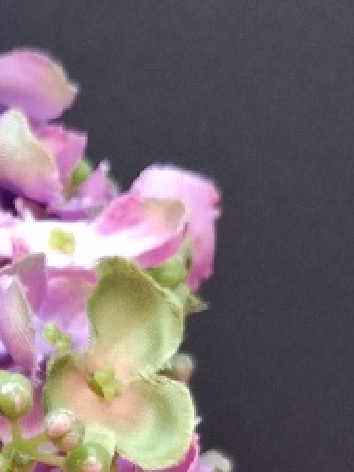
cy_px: 709
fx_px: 1798
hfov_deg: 10.7
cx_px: -221
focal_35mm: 132
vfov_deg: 14.0
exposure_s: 1/120
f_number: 1.8
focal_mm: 4
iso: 100
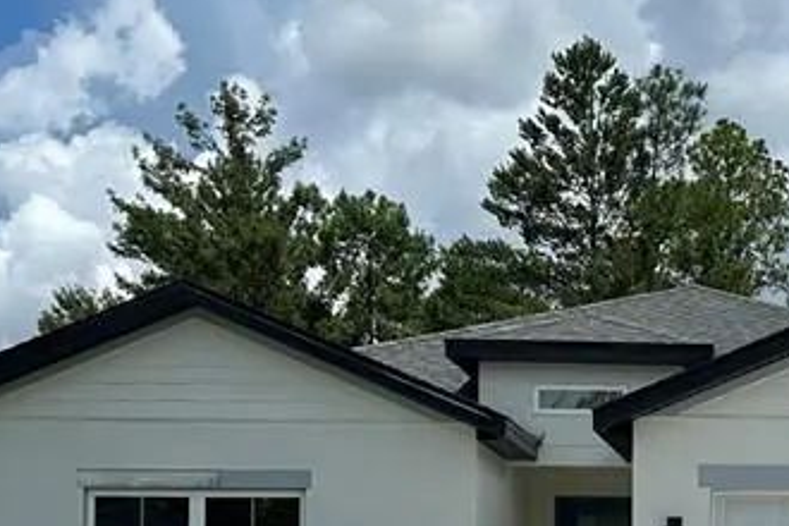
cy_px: 593
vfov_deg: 15.8
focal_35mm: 84
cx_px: 822
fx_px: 1841
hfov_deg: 23.0
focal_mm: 5.7
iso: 50
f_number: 1.5
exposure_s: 1/9434
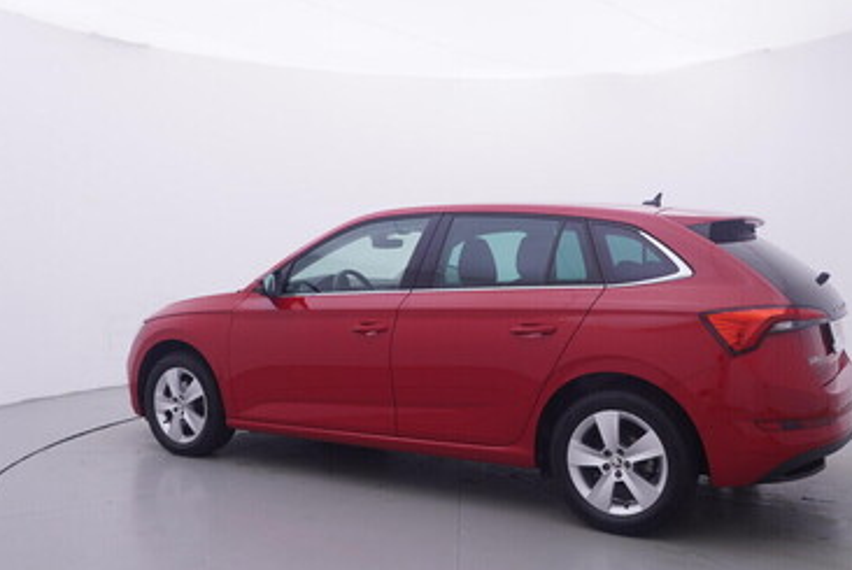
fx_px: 800
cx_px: 478
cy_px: 294
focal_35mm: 34
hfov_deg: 55.9
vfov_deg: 39.2
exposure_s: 1/80
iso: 200
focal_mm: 15
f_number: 5
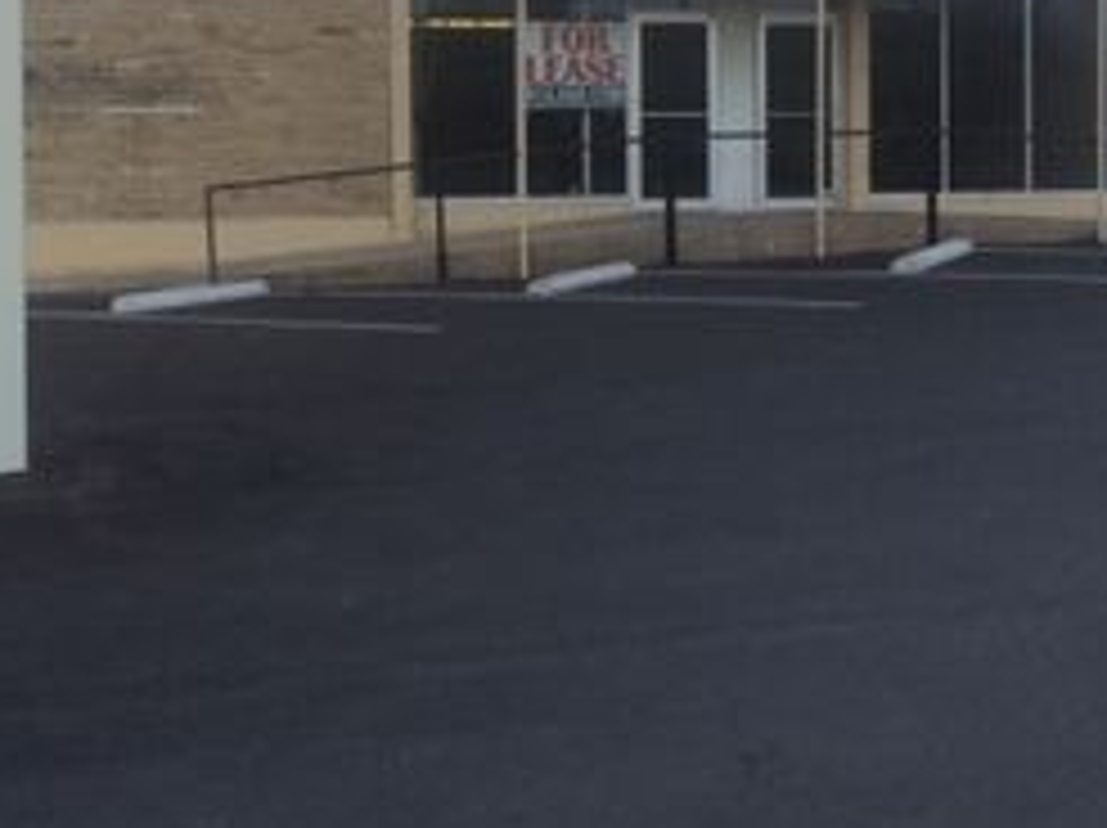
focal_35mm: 59
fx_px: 1885
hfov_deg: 32.7
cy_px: 137
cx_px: 459
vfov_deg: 24.3
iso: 32
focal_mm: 4.15
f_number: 2.2
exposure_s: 1/234
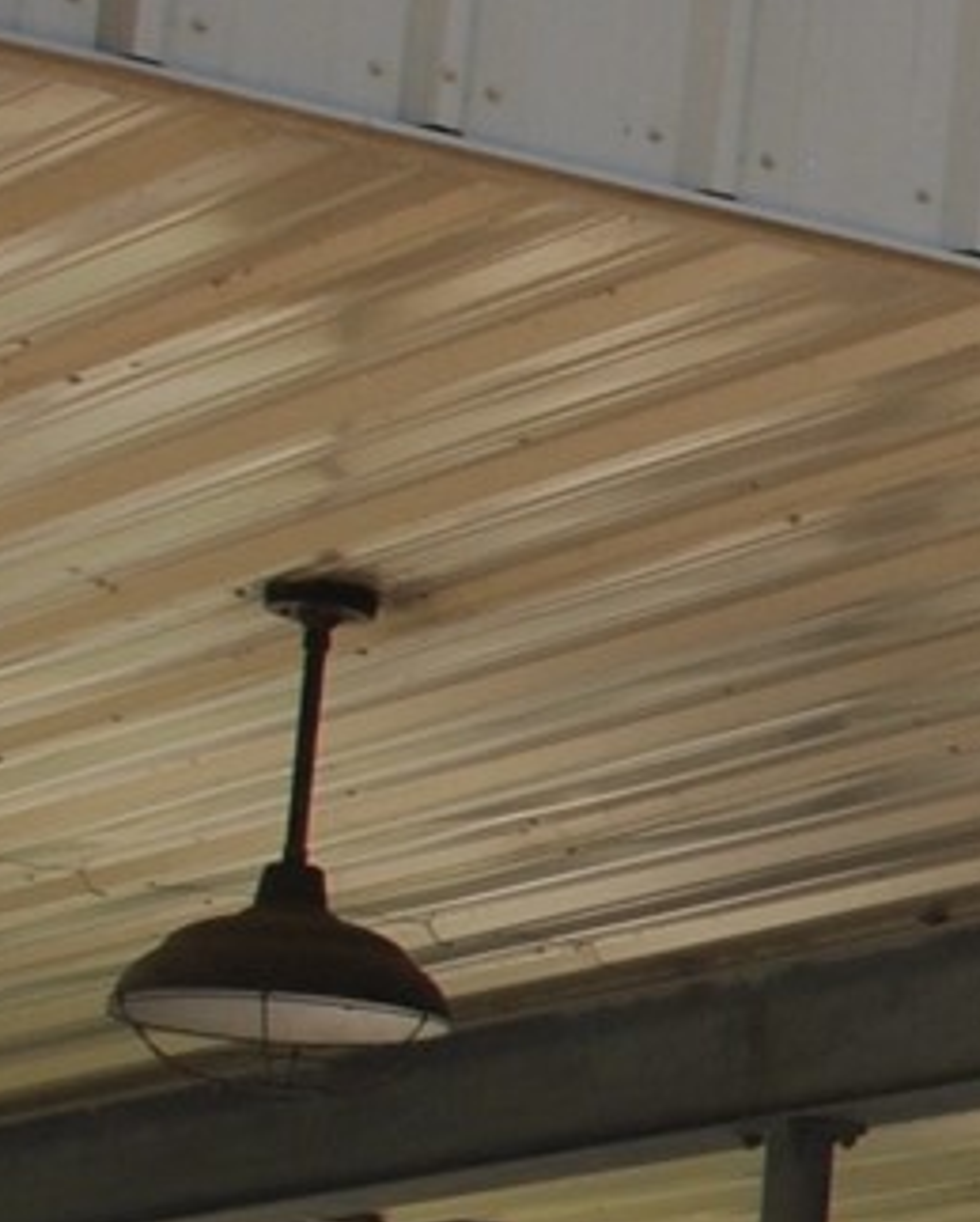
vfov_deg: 11.3
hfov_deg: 7.2
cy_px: 832
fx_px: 6155
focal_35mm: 170
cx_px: 3649
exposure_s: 1/200
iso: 100
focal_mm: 18
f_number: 7.1
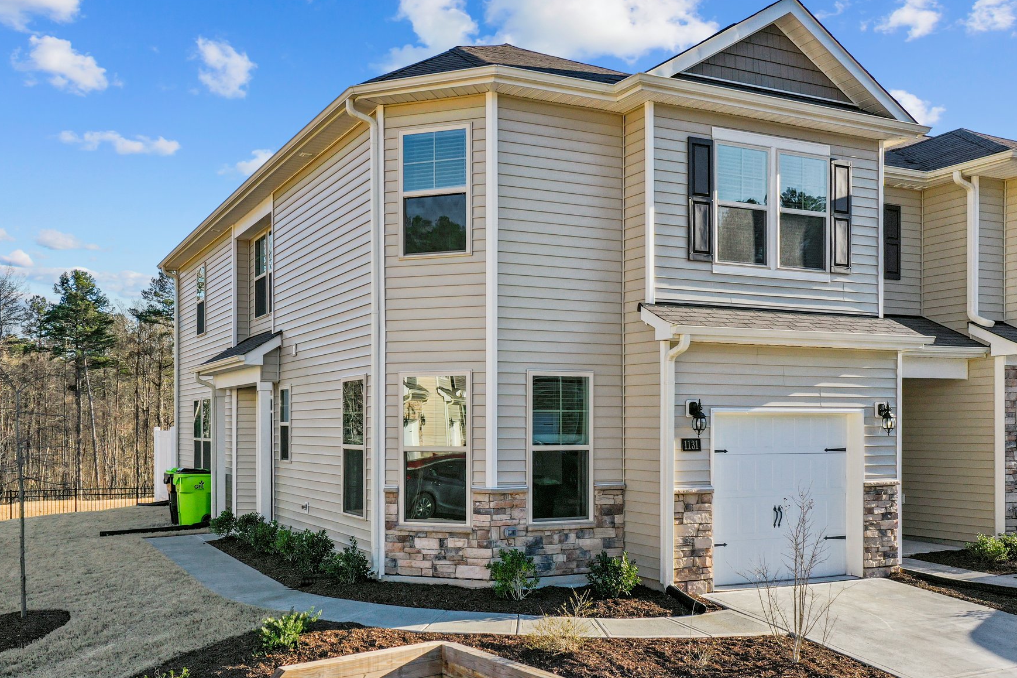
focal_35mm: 33
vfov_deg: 39.9
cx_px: 452
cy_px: 288
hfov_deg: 57.1
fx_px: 932
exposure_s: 1/400
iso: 100
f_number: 5.6
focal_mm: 10.26
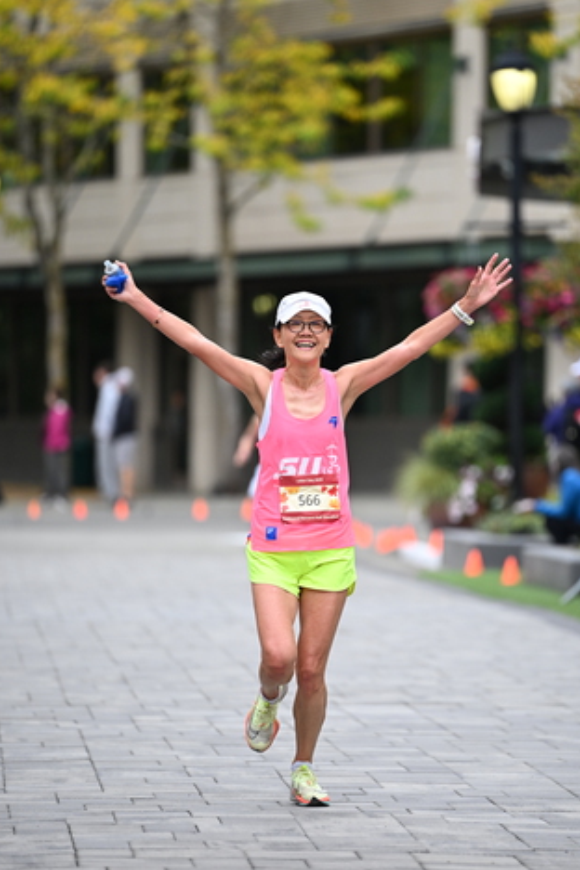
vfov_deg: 8.8
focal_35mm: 235
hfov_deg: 5.8
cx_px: 336
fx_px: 5679
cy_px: 448
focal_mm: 200
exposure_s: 1/2000
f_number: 2.8
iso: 640
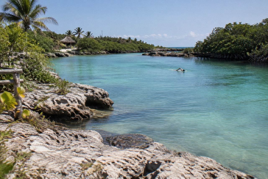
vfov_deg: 19.5
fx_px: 521
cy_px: 90
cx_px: 134
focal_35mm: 70
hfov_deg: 28.8
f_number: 6.3
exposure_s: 1/1000
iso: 320
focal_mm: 70
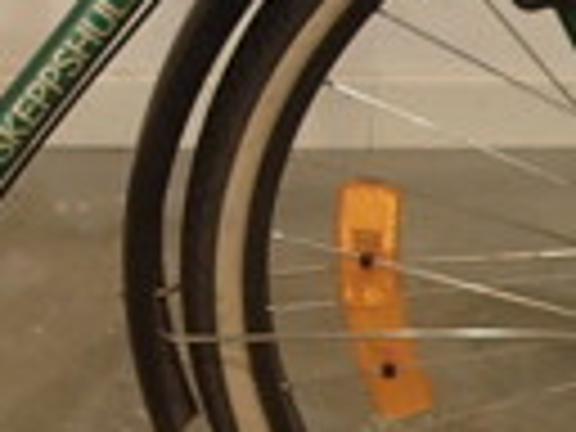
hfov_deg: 12.2
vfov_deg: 9.4
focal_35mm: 156
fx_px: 2596
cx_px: -216
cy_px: -9
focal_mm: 4.5
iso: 200
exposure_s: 1/50
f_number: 2
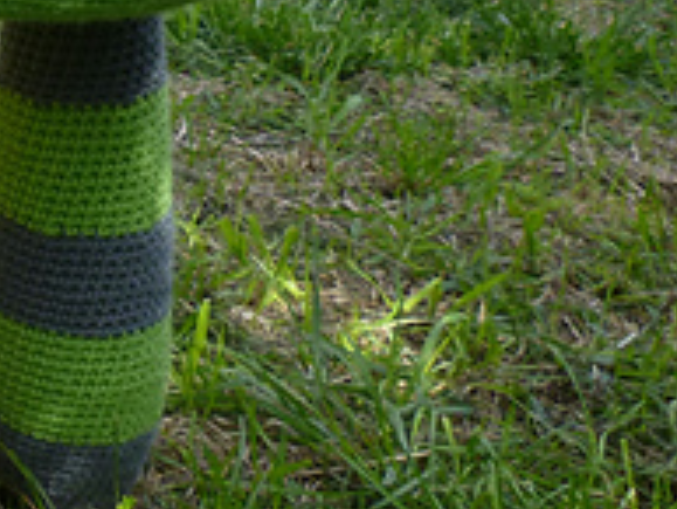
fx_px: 1624
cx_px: -438
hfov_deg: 19.4
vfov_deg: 17.3
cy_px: -18
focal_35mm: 83
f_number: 3.9
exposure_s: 1/200
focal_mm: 4.5
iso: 100
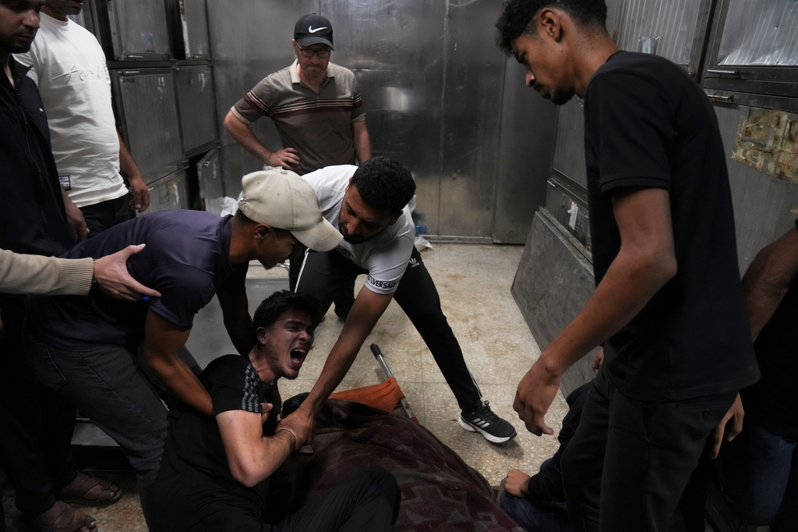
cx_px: 399
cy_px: 266
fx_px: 532
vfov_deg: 53.1
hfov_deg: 73.8
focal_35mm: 24
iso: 3200
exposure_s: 1/200
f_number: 4
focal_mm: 24
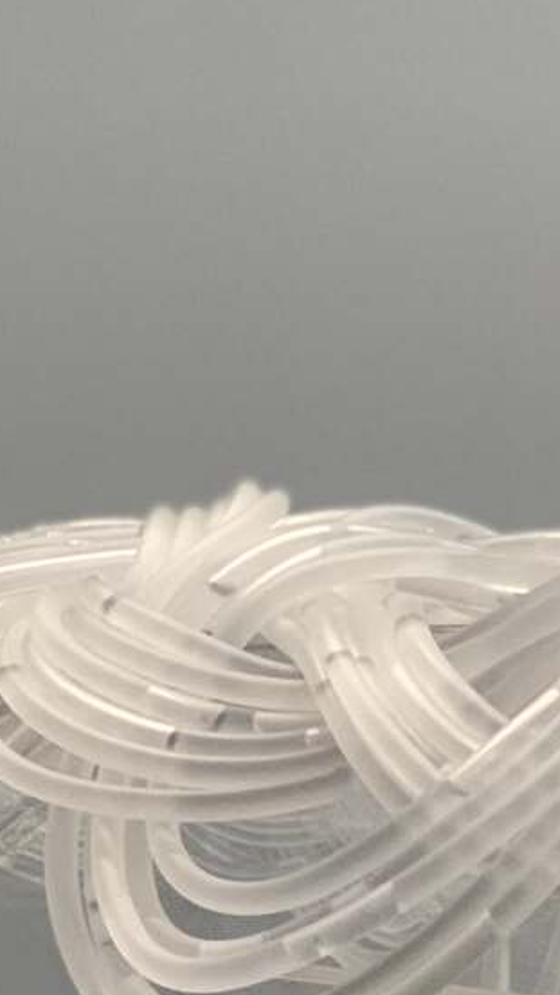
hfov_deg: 6.5
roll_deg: +0.2
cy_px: 1382
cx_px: 848
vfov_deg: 11.4
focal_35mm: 183
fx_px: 4832
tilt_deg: -4.7
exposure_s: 1/33
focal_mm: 6
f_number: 2.4
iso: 500
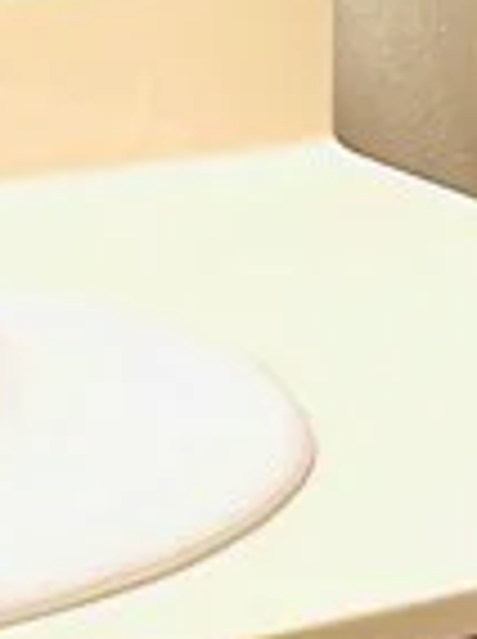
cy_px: -374
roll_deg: -2.1
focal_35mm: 188
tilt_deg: -4.2
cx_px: 86
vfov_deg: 10.1
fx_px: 3465
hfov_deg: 7.9
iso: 100
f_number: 1.6
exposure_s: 1/60
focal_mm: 5.1
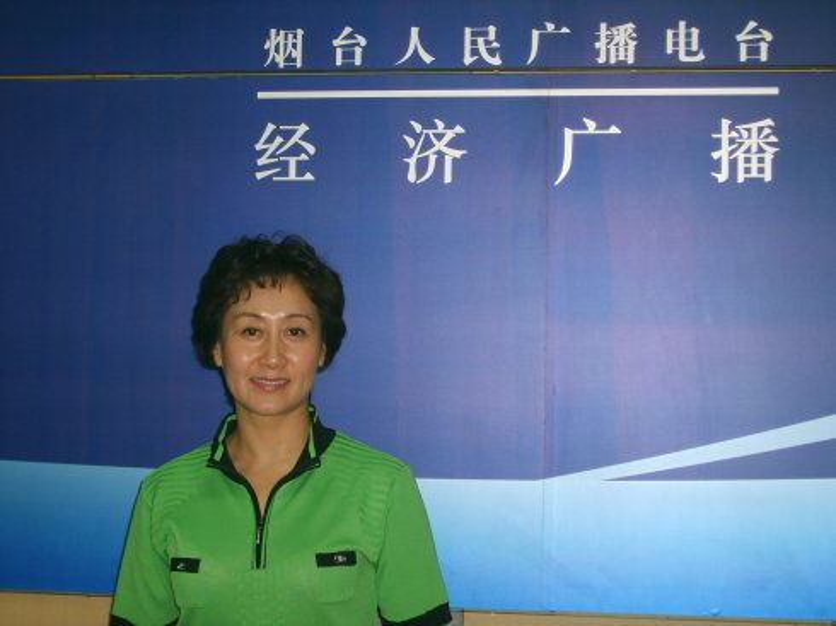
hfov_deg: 31.7
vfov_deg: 24.0
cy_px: 313
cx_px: 418
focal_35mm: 61
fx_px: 1472
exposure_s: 1/45
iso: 100
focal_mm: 10.3
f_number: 3.6
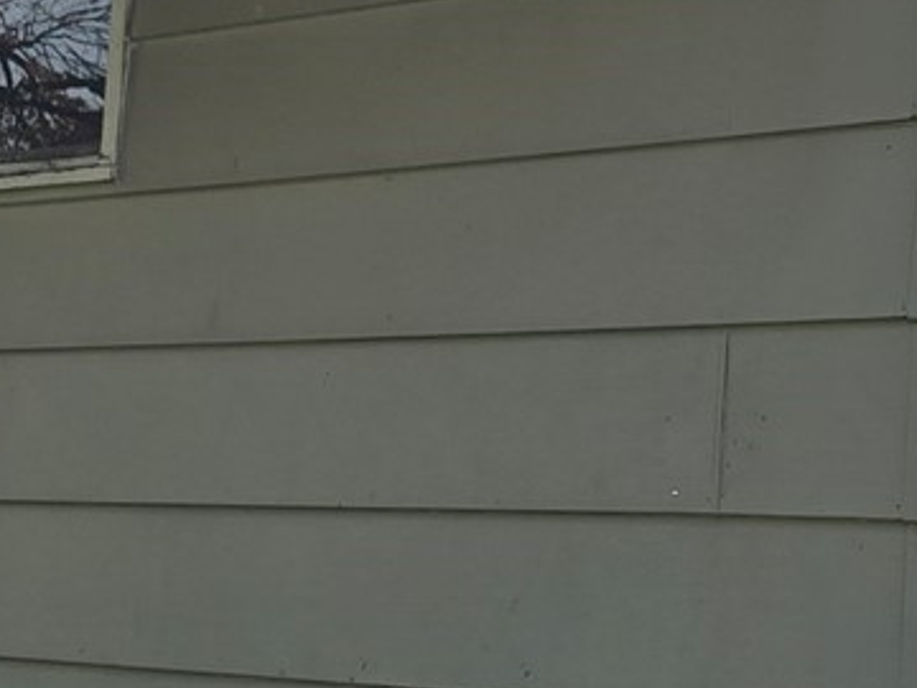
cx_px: 988
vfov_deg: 11.3
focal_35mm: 131
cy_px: 87
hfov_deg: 14.7
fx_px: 3470
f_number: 1.7
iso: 12
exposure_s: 1/1192
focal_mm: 6.3
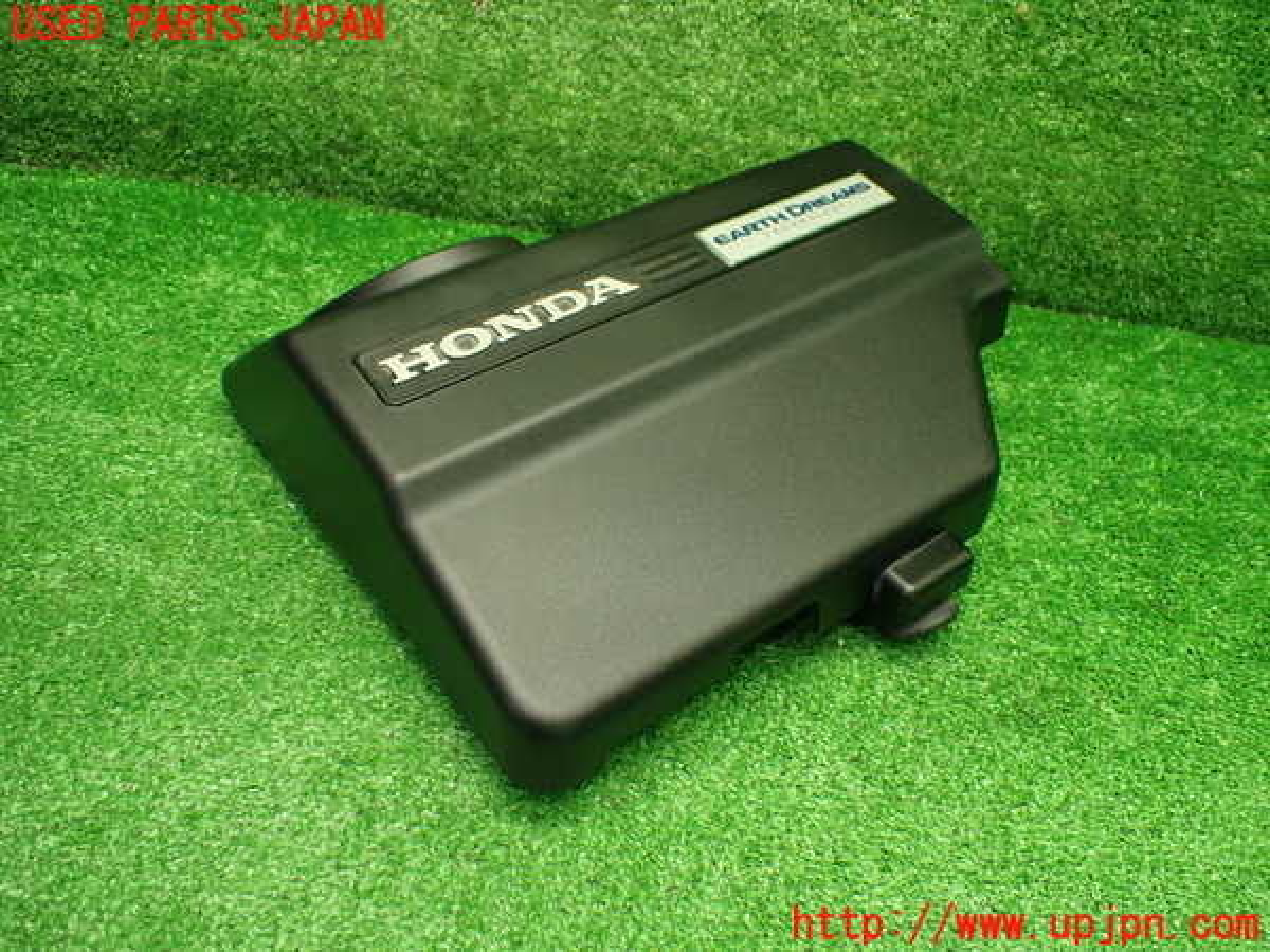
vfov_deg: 46.8
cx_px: 635
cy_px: 476
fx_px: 1101
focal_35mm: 30
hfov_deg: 60.0
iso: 800
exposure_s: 1/100
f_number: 2.3
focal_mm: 5.4
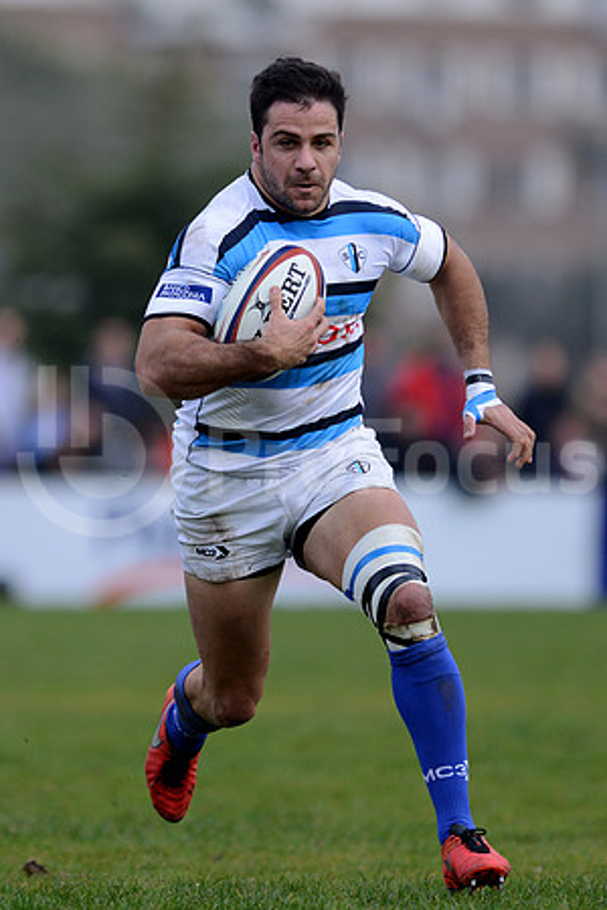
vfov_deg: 4.9
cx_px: 304
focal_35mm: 420
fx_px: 10622
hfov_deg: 3.3
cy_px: 455
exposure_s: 1/1600
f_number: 4
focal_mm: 420
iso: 800
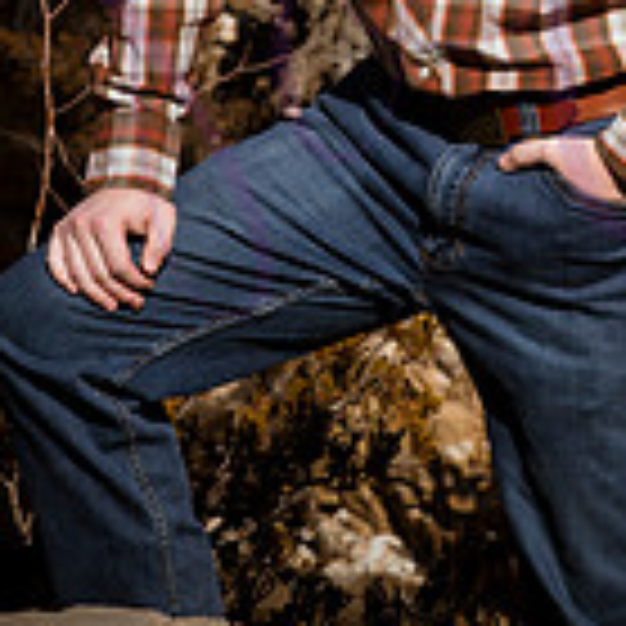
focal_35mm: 343
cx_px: 455
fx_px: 7018
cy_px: -275
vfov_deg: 5.1
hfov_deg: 5.1
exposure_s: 1/1000
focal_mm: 125
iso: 800
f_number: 18
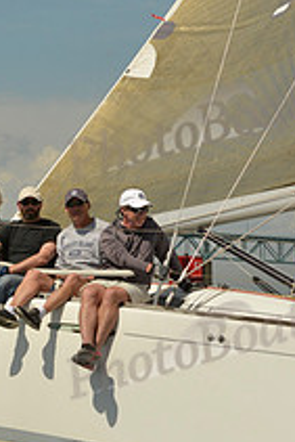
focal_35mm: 206
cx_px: -41
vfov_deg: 10.0
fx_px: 2528
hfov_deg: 6.6
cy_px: 266
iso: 280
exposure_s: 1/1600
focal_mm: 75
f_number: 10
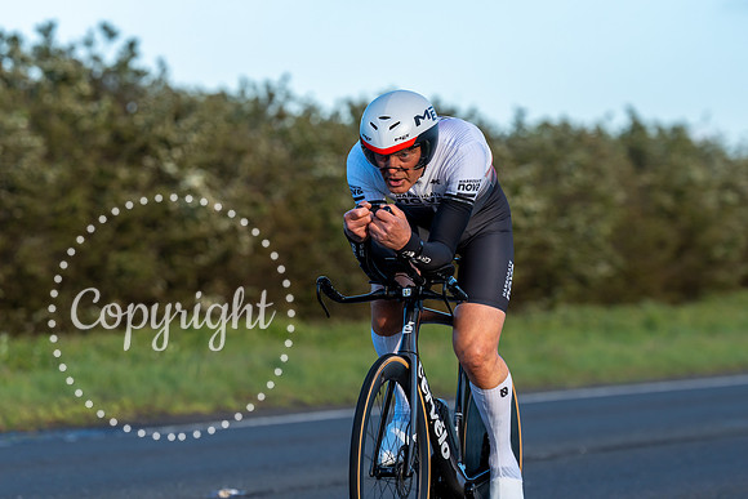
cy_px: 164
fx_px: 4078
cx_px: 422
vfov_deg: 7.0
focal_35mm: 196
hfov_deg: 10.5
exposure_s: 1/1000
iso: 200
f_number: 3.5
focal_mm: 146
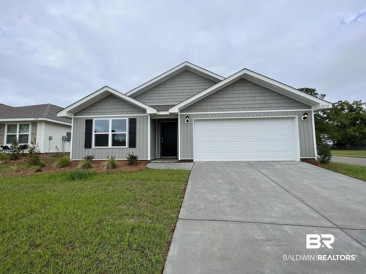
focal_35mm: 13
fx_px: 137
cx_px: 183
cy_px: 137
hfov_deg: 106.2
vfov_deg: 89.9
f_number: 1.8
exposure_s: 1/903
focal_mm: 1.57
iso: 32
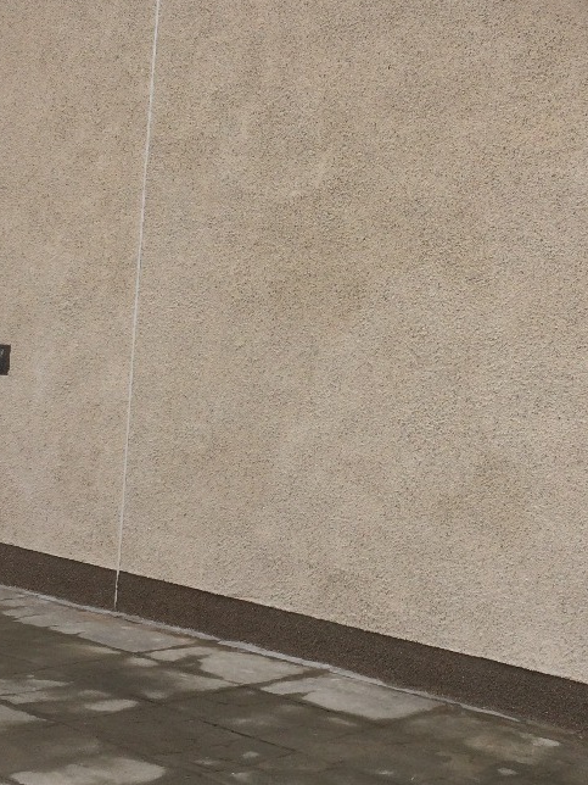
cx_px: 359
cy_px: 385
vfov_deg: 35.5
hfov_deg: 27.0
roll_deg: -2.8
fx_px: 1223
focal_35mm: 54
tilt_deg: -0.9
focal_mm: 4.15
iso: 32
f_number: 2.2
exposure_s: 1/1520
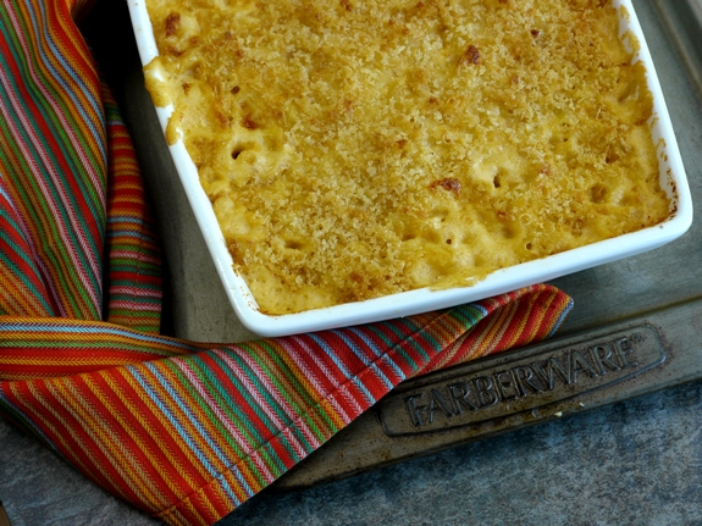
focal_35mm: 50
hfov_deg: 38.2
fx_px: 1014
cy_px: 263
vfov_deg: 29.1
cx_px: 351
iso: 320
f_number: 8
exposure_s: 1/30
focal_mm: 25
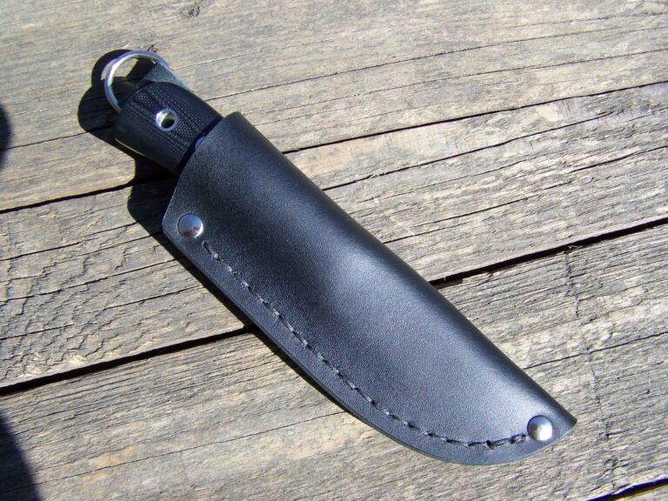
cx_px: 334
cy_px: 250
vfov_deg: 37.7
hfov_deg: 49.0
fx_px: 733
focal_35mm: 38
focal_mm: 6.3
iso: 64
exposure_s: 1/500
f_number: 2.8
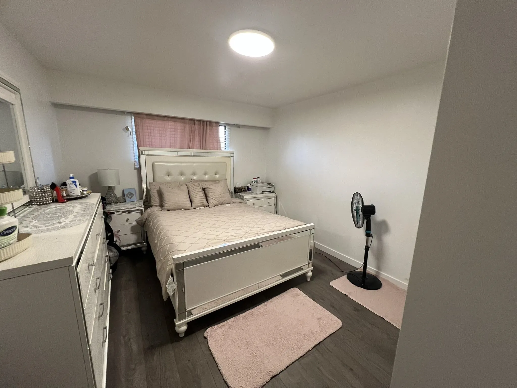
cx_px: 258
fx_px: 194
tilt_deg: -12.7
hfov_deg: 106.2
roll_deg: -1.9
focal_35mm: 13
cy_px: 194
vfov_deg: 89.9
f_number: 1.8
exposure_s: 1/60
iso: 200
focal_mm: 1.57
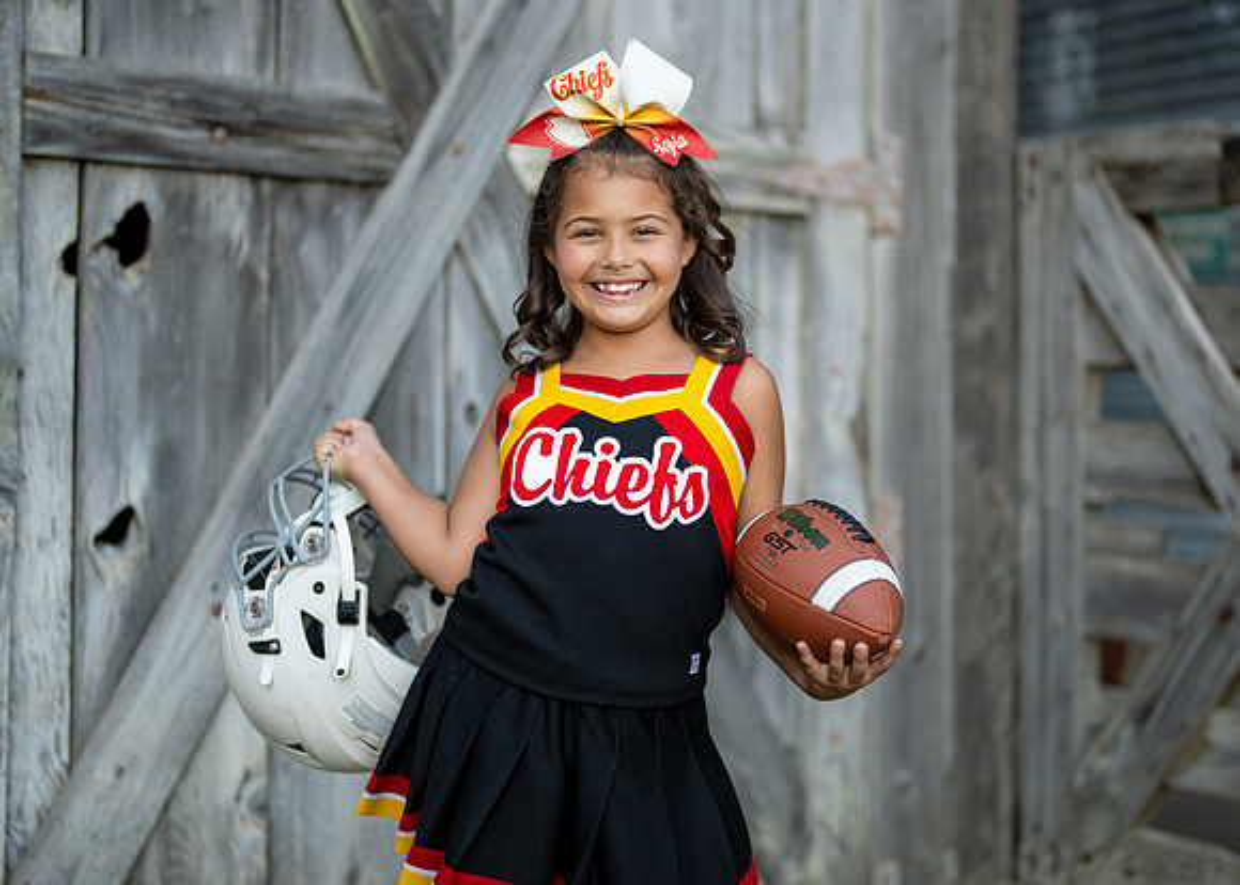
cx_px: 676
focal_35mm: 58
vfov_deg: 24.3
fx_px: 2055
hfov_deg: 33.5
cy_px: 409
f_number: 1.2
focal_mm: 50
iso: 125
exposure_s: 1/2000
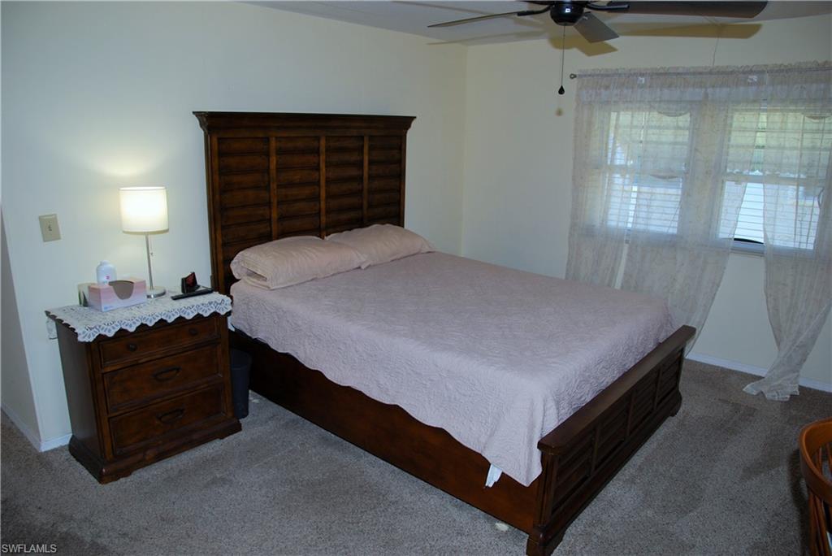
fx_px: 555
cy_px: 278
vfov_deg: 53.2
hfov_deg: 73.7
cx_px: 416
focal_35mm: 24
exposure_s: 1/60
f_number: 4
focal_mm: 16
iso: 200
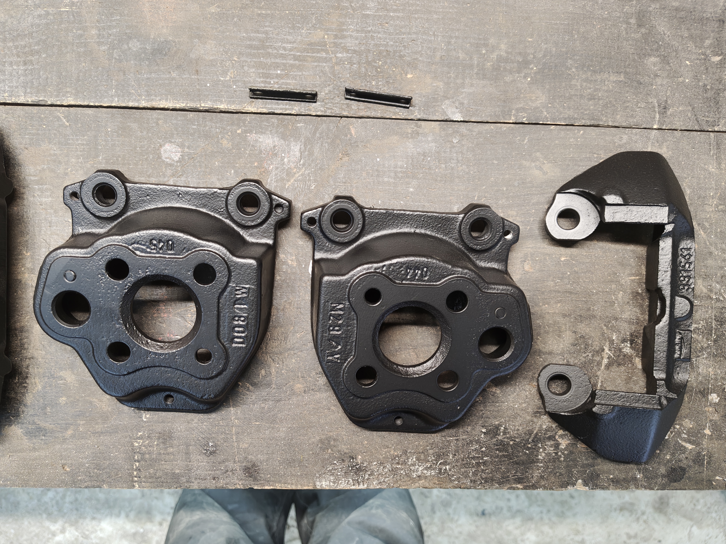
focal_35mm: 27
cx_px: 324
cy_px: 288
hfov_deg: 65.1
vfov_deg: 51.3
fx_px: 566
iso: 3200
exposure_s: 1/59.7
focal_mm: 5.56
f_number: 1.8
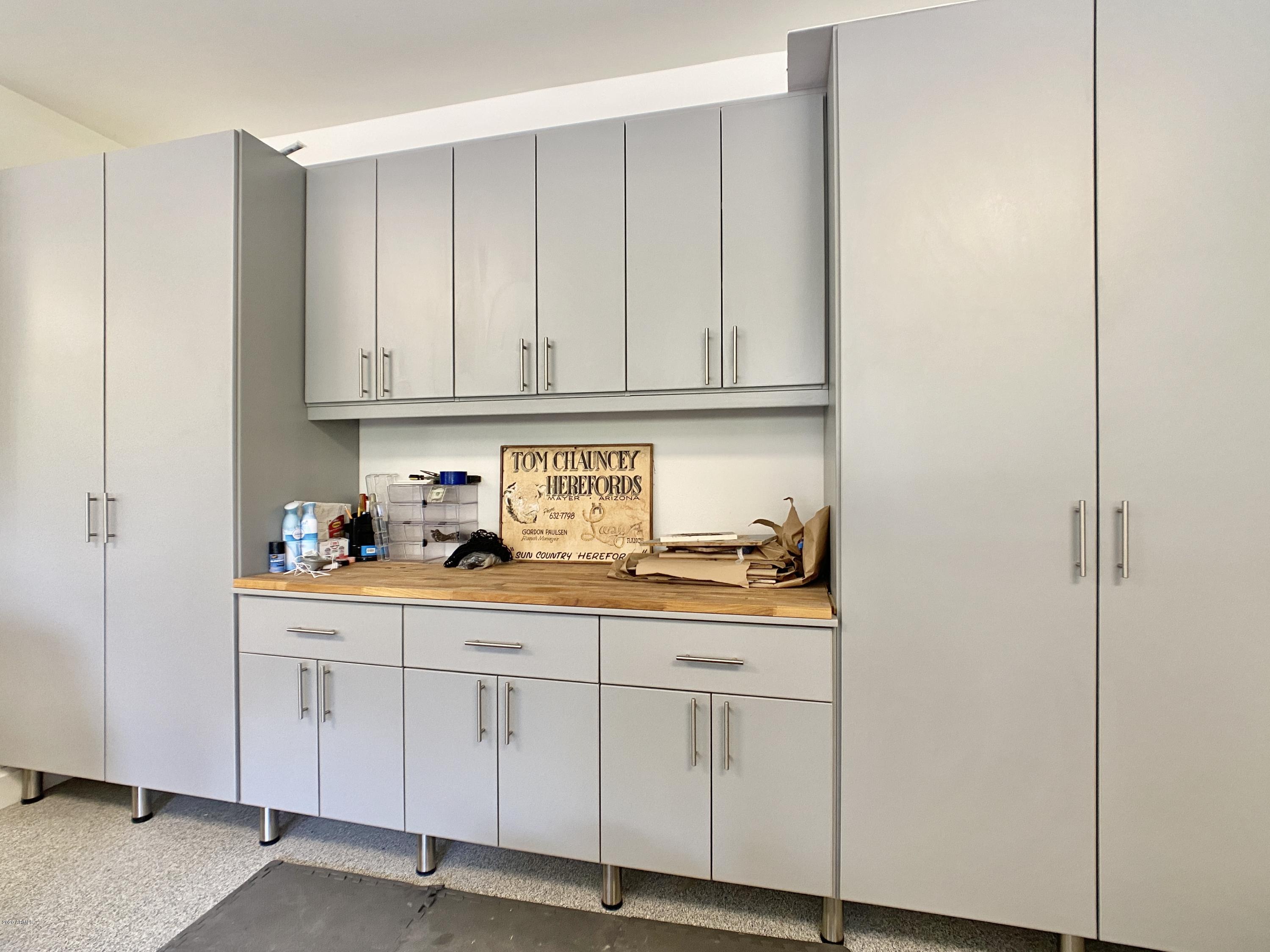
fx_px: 954
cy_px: 476
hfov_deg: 67.3
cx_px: 635
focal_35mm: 26
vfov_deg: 53.1
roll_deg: +0.1
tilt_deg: -0.8
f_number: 1.8
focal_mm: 4.25
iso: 160
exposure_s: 1/60
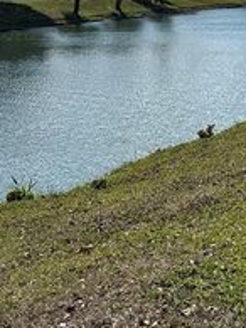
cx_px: 192
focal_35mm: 89
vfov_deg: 21.6
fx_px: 844
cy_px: 43
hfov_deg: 16.5
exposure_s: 1/11364
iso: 50
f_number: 1.5
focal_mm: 5.7
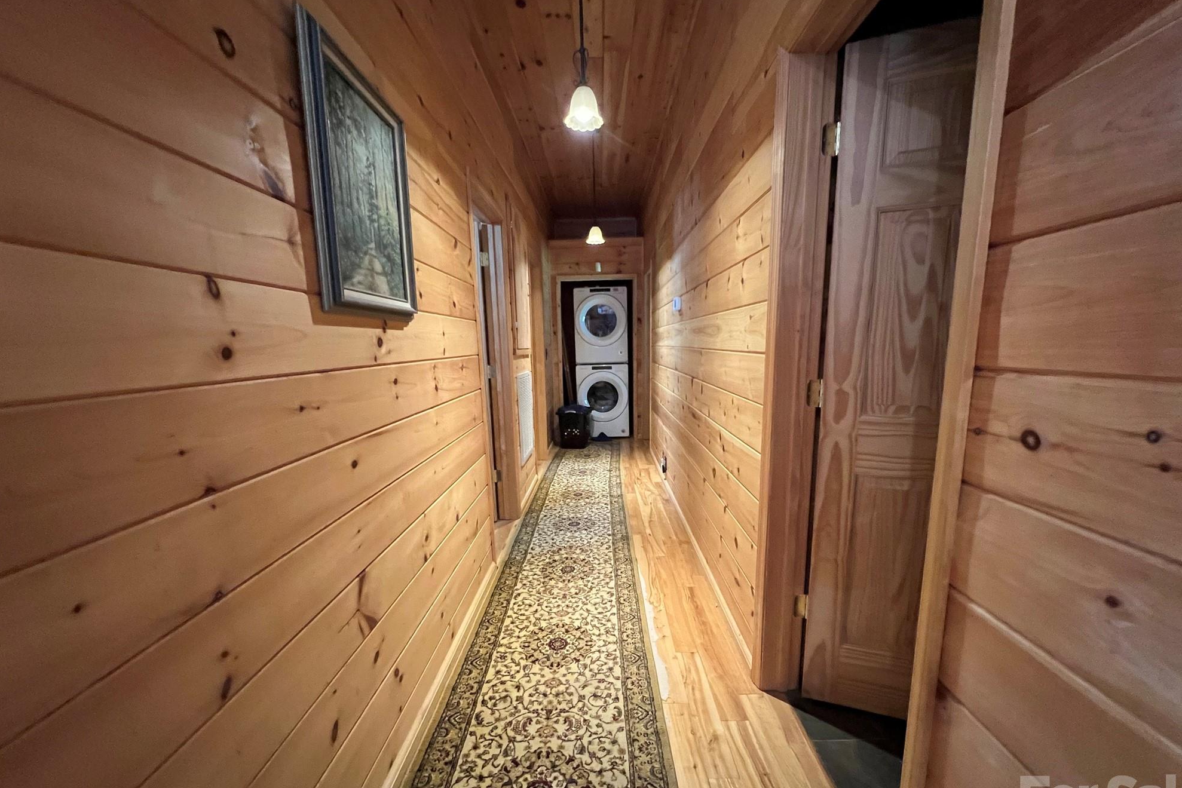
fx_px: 460
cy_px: 434
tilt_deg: -10.8
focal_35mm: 14
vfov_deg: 81.0
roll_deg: +1.5
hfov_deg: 104.2
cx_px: 599
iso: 800
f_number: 1.8
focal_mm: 1.57
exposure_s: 1/60
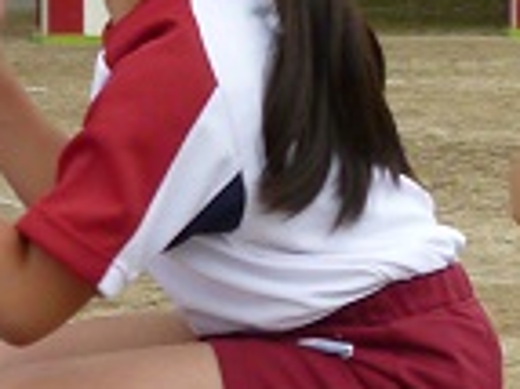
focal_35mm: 201
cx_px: 1065
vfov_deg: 7.3
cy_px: -44
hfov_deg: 9.2
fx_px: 3017
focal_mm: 6.4
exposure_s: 1/250
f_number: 3.1
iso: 160
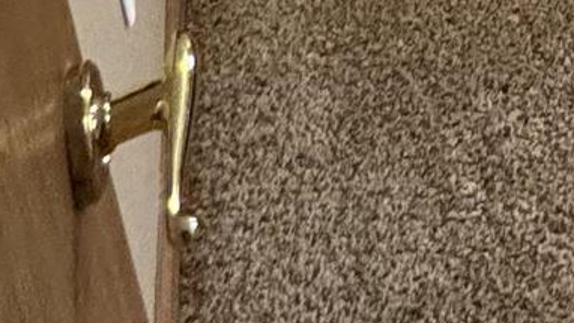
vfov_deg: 8.2
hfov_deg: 16.9
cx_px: 1159
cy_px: -940
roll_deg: -0.5
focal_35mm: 92
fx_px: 1400
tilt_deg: -15.6
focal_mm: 2.22
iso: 400
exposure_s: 1/60
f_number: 2.2
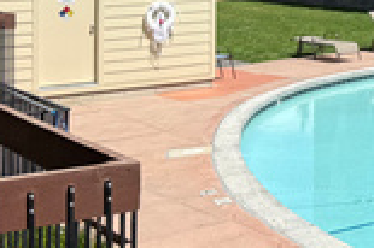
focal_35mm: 103
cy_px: -118
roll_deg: +1.7
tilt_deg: +4.9
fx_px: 1069
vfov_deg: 12.6
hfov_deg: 18.4
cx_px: 490
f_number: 1.78
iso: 80
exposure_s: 1/5714
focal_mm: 6.76
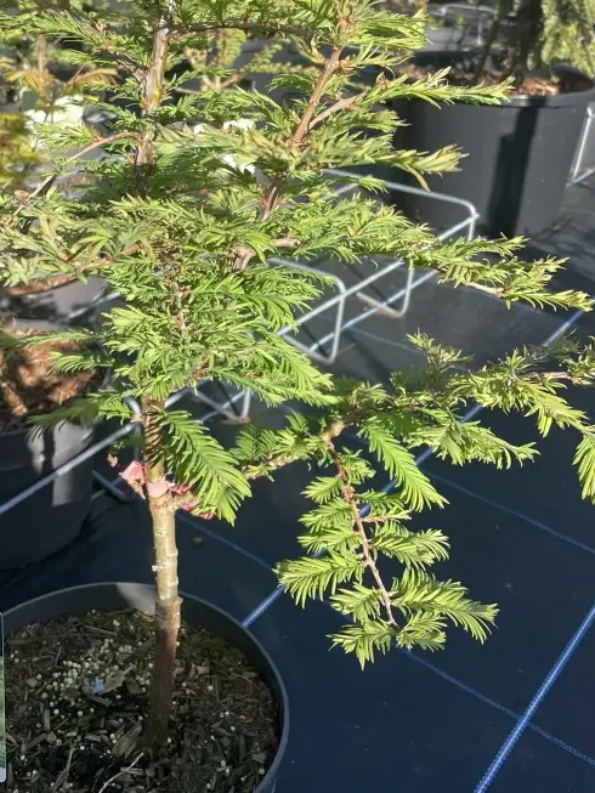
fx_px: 985
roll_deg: -2.0
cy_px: 202
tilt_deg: -20.1
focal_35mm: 43
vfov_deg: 42.5
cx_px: 204
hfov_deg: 33.3
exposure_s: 1/1135
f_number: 1.6
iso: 32
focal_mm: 4.2
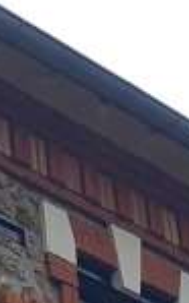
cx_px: -45
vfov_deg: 13.0
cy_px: 523
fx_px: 1221
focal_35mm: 148
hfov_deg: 8.7
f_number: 1.7
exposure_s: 1/157
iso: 40
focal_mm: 3.93
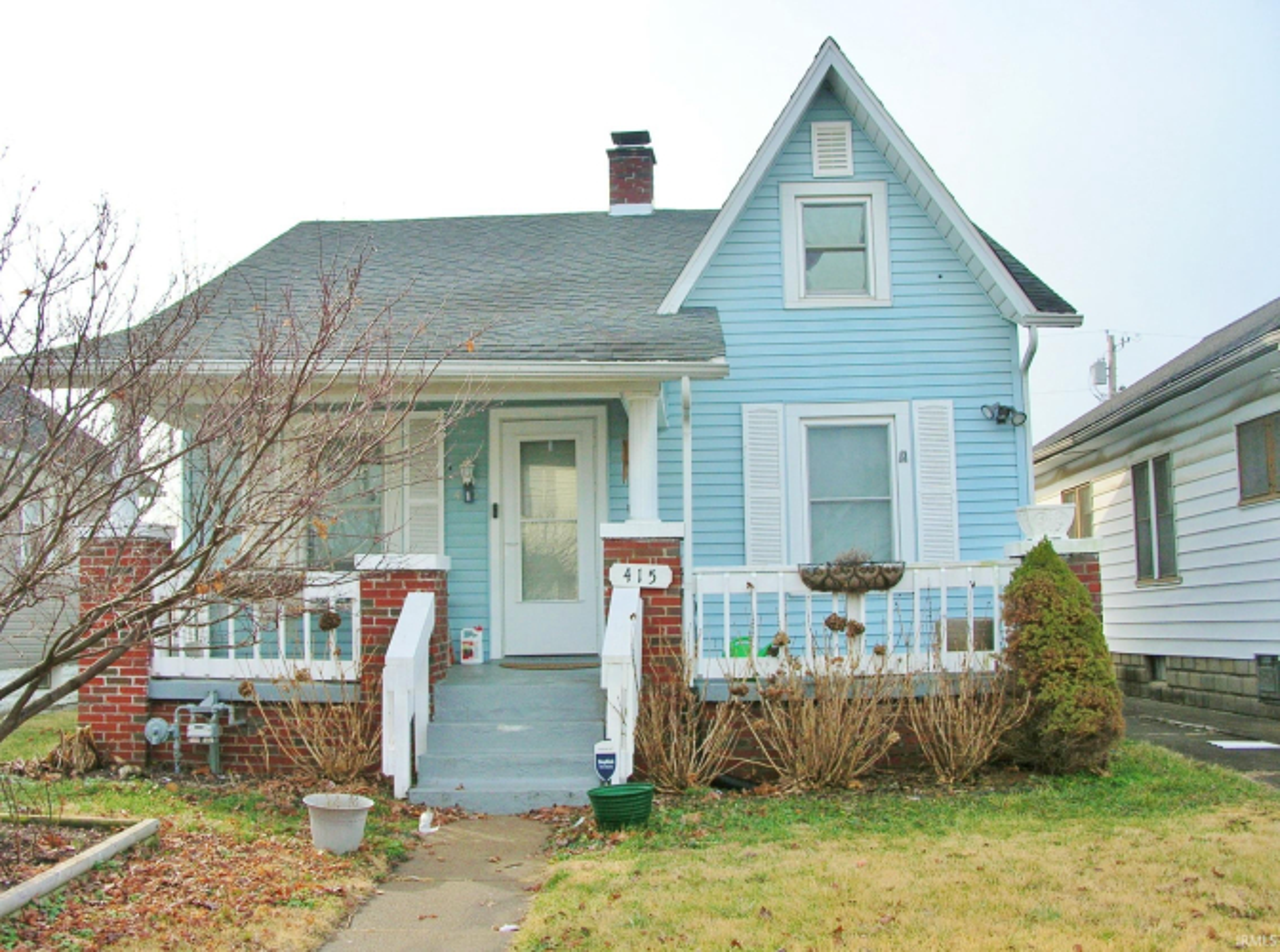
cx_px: 640
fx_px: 1327
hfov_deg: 51.5
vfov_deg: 39.5
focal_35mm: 36
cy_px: 476
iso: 50
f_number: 3.7
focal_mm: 6
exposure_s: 1/434
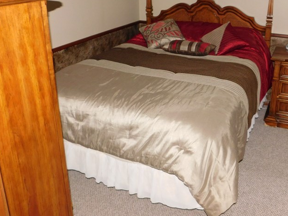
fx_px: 316
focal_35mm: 38
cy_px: 68
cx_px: 181
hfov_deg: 48.5
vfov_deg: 37.2
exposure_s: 1/30
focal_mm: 4
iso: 200
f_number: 3
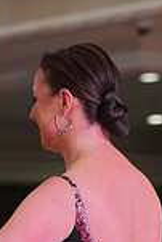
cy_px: 446
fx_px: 3131
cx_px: -10
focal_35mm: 465
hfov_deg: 3.0
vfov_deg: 4.4
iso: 2000
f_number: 4
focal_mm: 121
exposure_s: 1/500
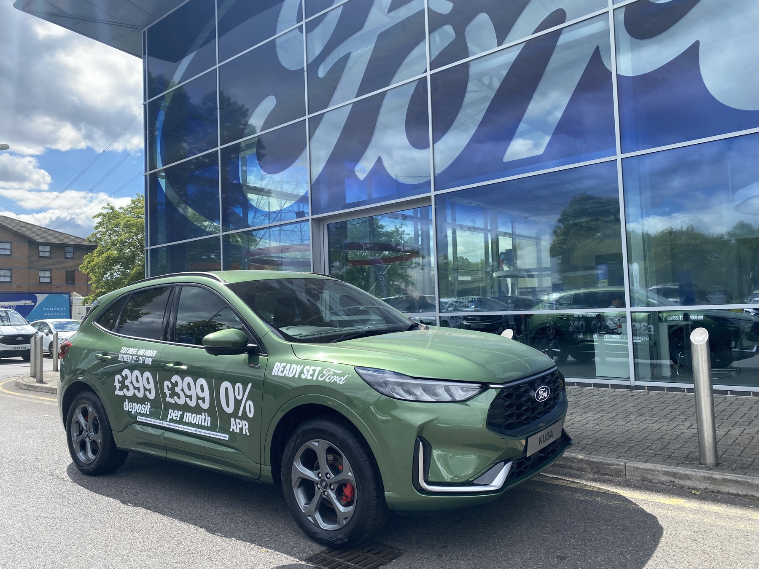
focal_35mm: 26
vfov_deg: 53.1
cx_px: 380
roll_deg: +2.0
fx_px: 570
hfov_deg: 67.3
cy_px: 284
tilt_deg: +2.1
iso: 32
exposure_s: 1/1608
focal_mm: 4.25
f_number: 1.8
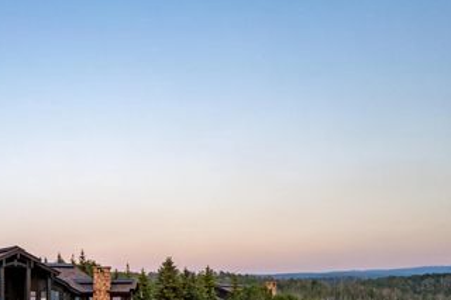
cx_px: 28
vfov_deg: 29.2
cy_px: 272
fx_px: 551
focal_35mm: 44
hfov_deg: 40.4
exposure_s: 1/125
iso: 110
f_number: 2.8
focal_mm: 8.38
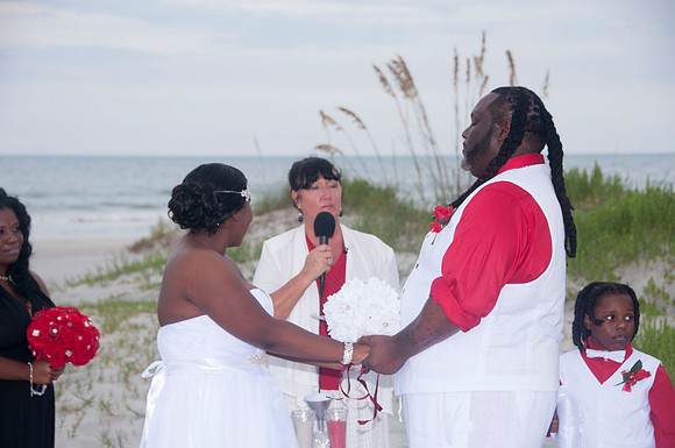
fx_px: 1966
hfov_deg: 19.5
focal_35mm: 105
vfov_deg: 13.0
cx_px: 338
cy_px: 224
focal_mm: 70
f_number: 5.6
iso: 200
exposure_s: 1/125
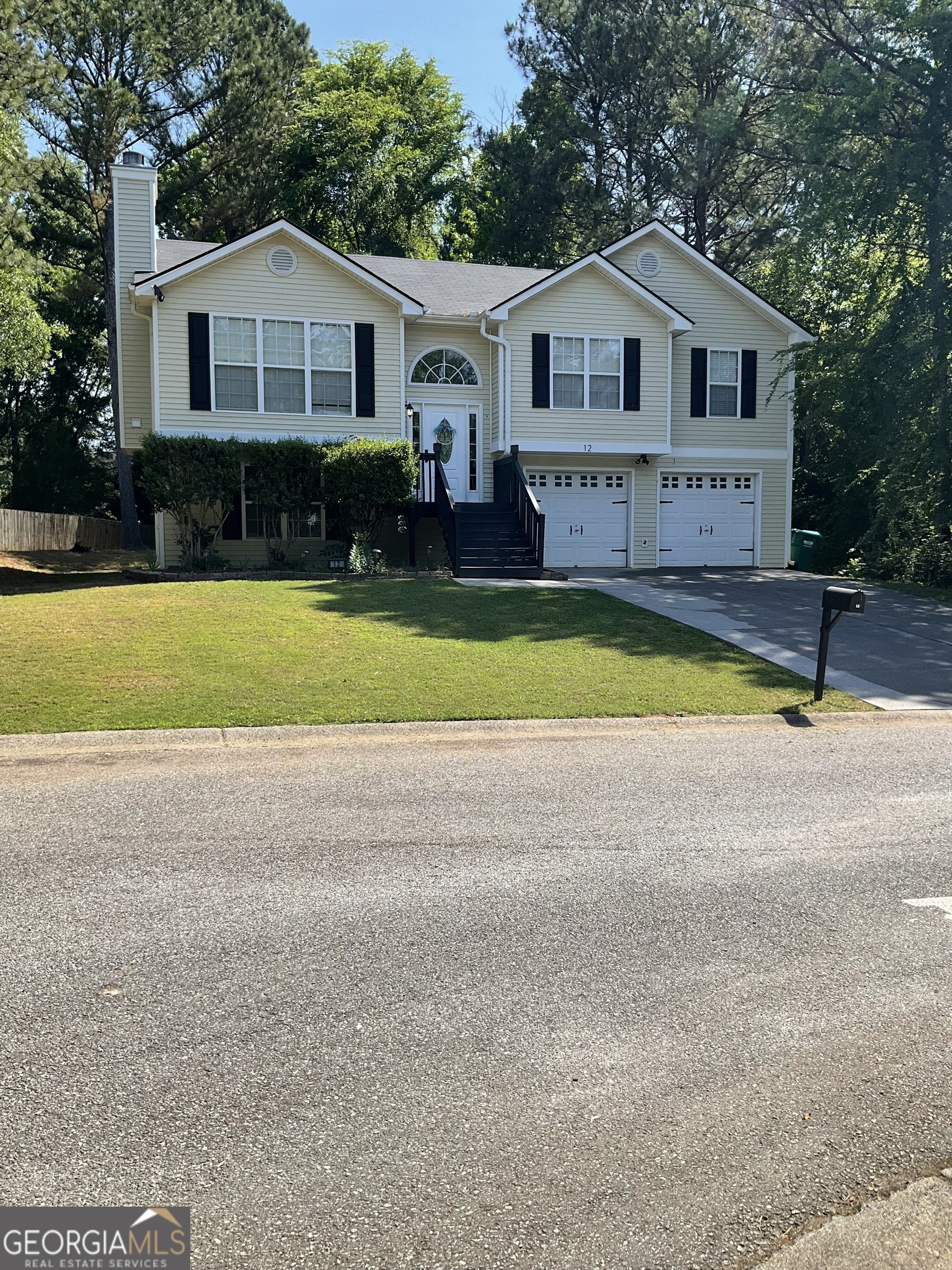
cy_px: 635
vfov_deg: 61.7
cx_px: 476
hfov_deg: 48.2
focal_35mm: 29
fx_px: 1063
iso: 25
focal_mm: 3
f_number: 1.8
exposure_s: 1/1076
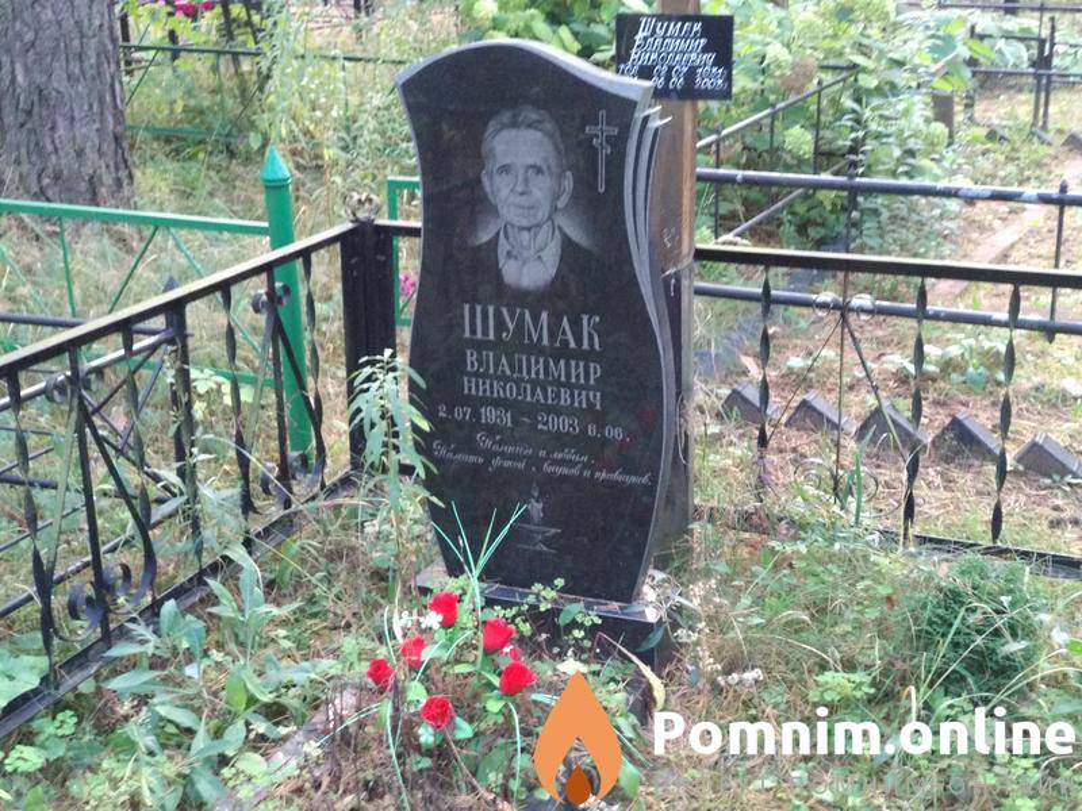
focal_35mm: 52
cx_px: 541
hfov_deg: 36.8
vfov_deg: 28.0
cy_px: 406
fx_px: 1625
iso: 1000
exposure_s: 1/30
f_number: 2.6
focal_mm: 5.99
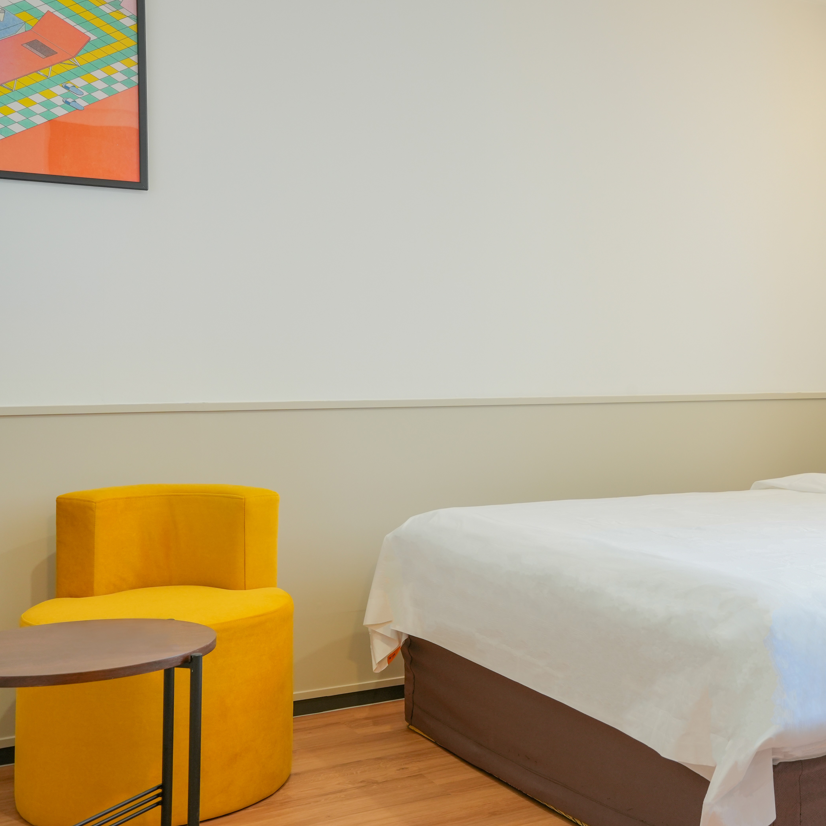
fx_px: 1350
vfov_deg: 34.0
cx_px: 693
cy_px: 377
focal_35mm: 50
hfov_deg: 32.8
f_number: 9
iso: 640
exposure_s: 1/6
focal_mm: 35
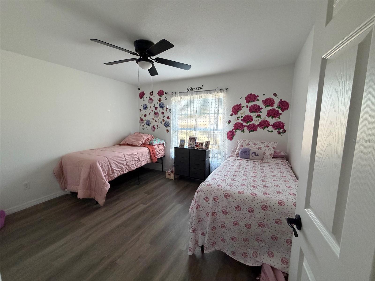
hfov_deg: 102.1
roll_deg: +0.2
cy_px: 140
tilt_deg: -7.2
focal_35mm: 14
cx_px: 188
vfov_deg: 85.7
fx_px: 152
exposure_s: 1/60
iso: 400
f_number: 2.2
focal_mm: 2.22
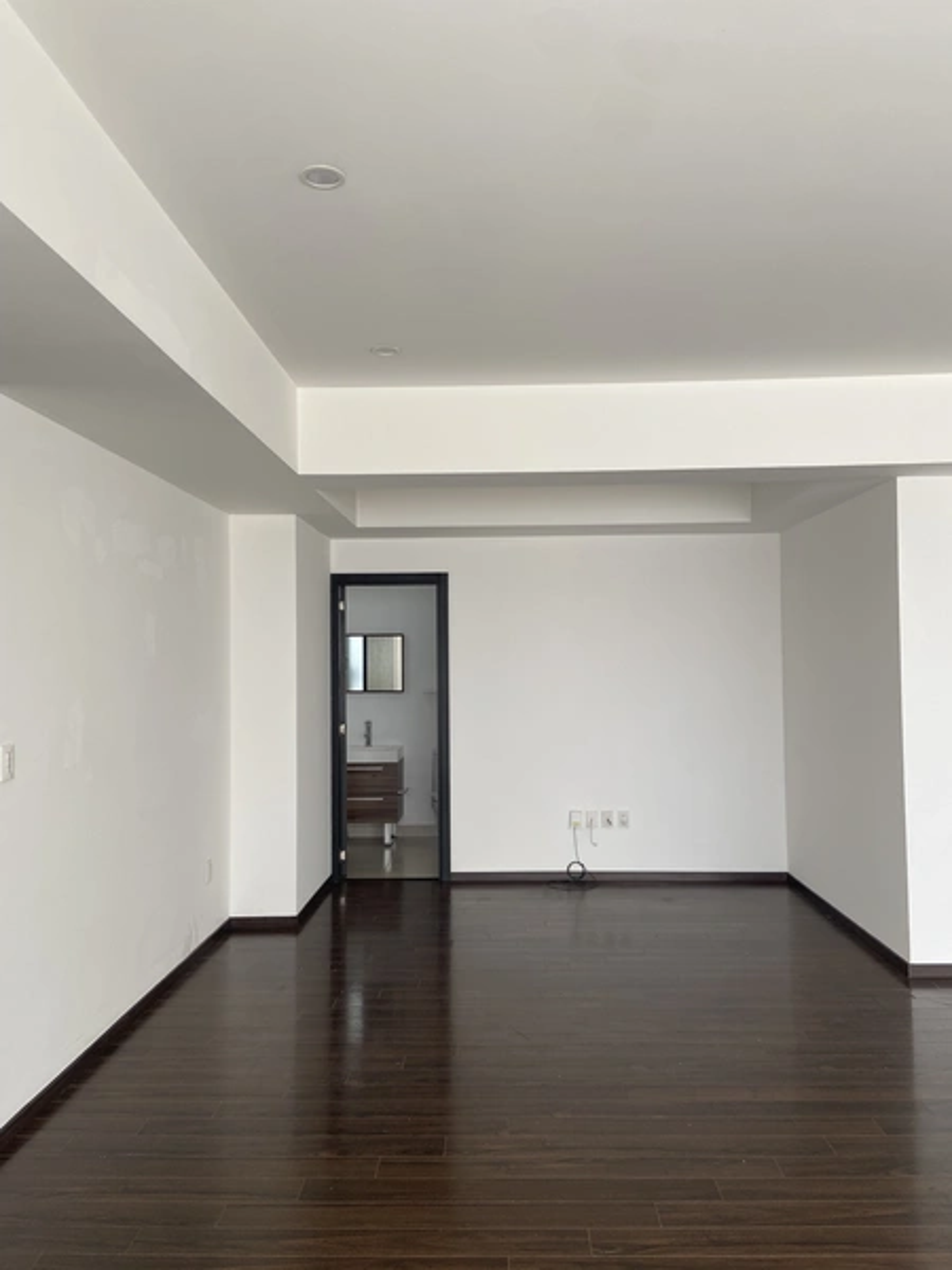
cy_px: 635
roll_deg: +1.6
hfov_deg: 53.1
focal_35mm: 26
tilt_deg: +2.9
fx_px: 953
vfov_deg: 67.3
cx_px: 476
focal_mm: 4.25
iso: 50
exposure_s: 1/122
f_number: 1.8
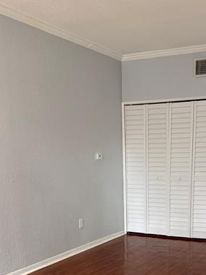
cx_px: 133
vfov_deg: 36.7
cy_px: 242
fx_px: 389
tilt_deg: -15.0
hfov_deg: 29.5
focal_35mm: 49
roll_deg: +0.3
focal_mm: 6.76
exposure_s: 1/60
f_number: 1.78
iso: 320
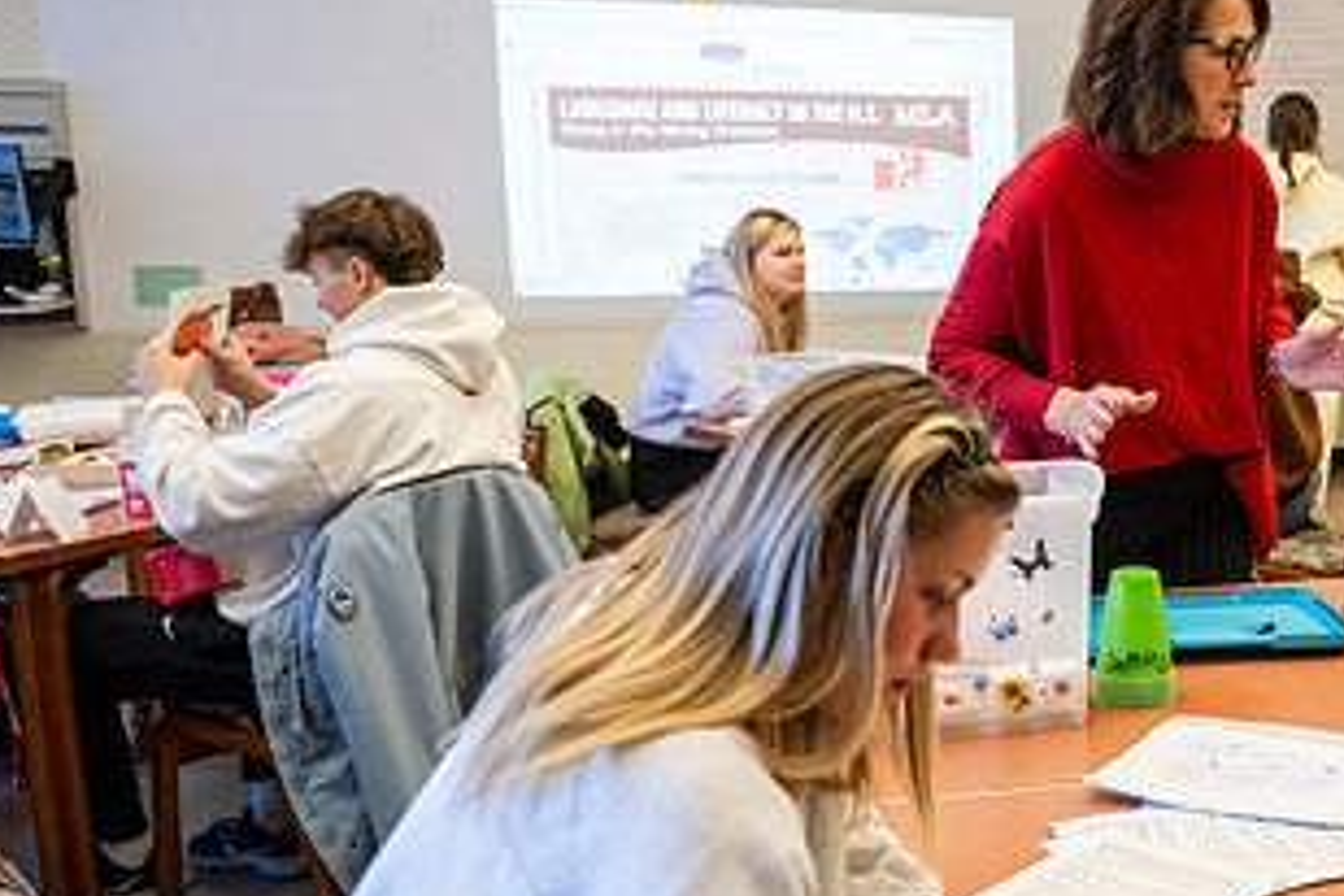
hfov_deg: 40.1
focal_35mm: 45
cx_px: 1231
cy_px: 472
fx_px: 1680
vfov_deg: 29.9
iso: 800
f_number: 2.8
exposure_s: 1/160
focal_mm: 24
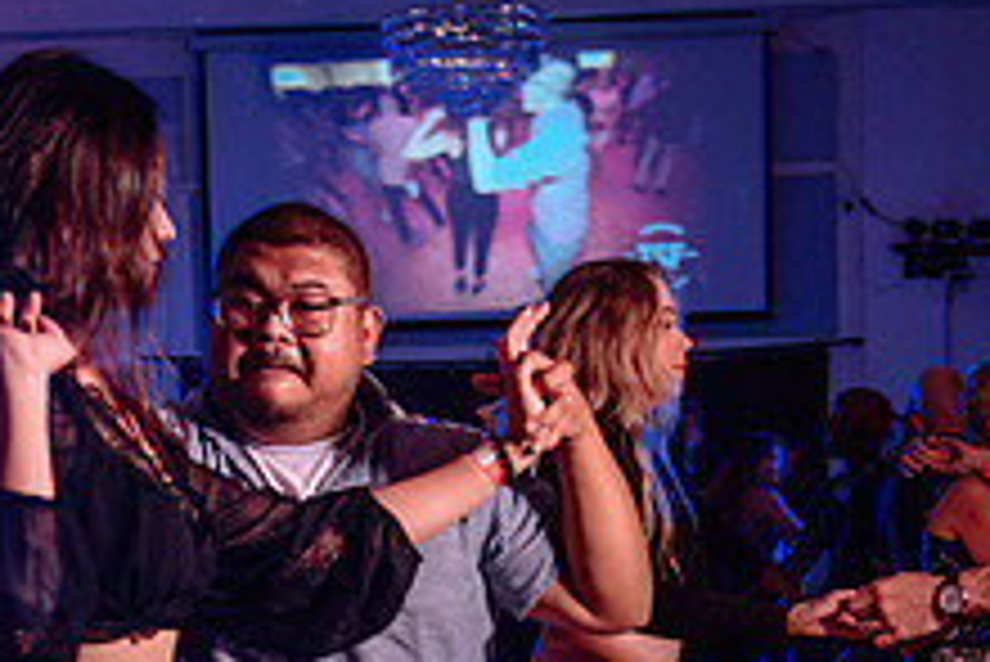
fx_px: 2944
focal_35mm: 107
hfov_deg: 19.1
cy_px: 957
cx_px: 488
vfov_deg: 12.3
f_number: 3.2
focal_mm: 36
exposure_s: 1/60
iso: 800
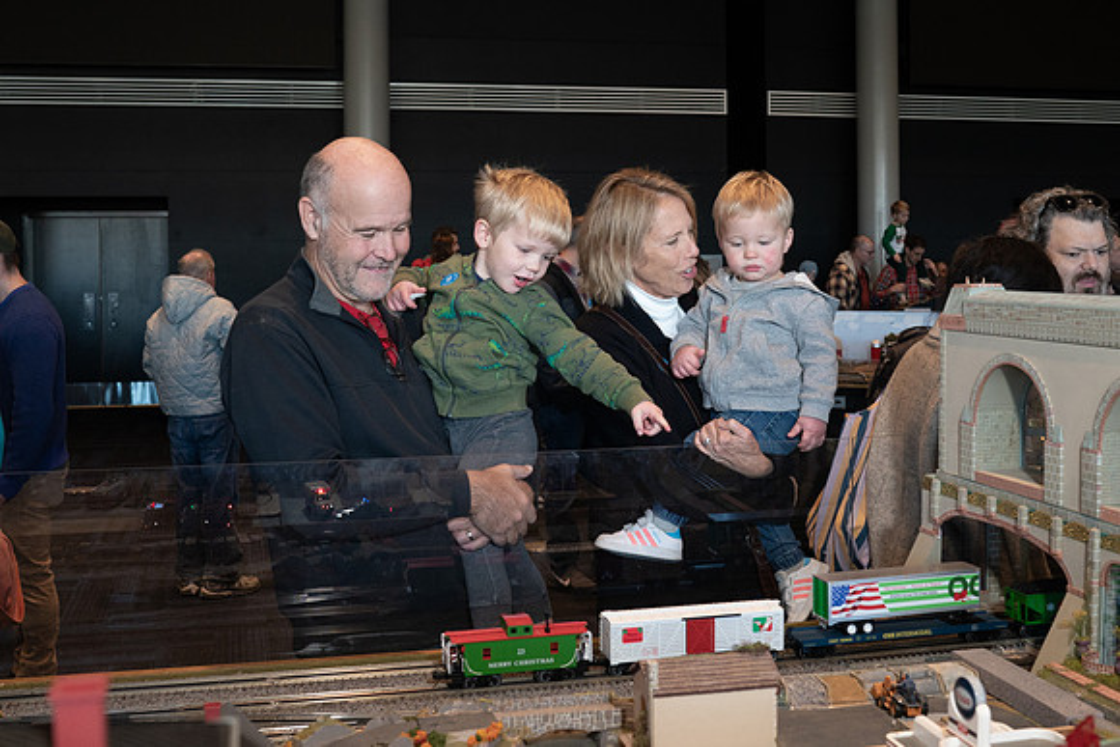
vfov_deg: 30.1
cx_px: 563
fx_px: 1383
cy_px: 278
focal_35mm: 44
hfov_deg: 44.1
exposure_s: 1/160
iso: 2000
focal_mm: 35
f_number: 5.6
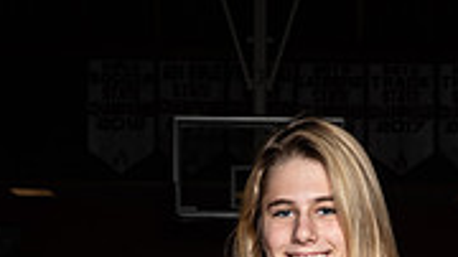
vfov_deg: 7.3
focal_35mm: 162
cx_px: 300
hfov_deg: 13.3
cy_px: 466
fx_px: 1966
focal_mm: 62
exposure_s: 1/200
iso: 320
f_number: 14
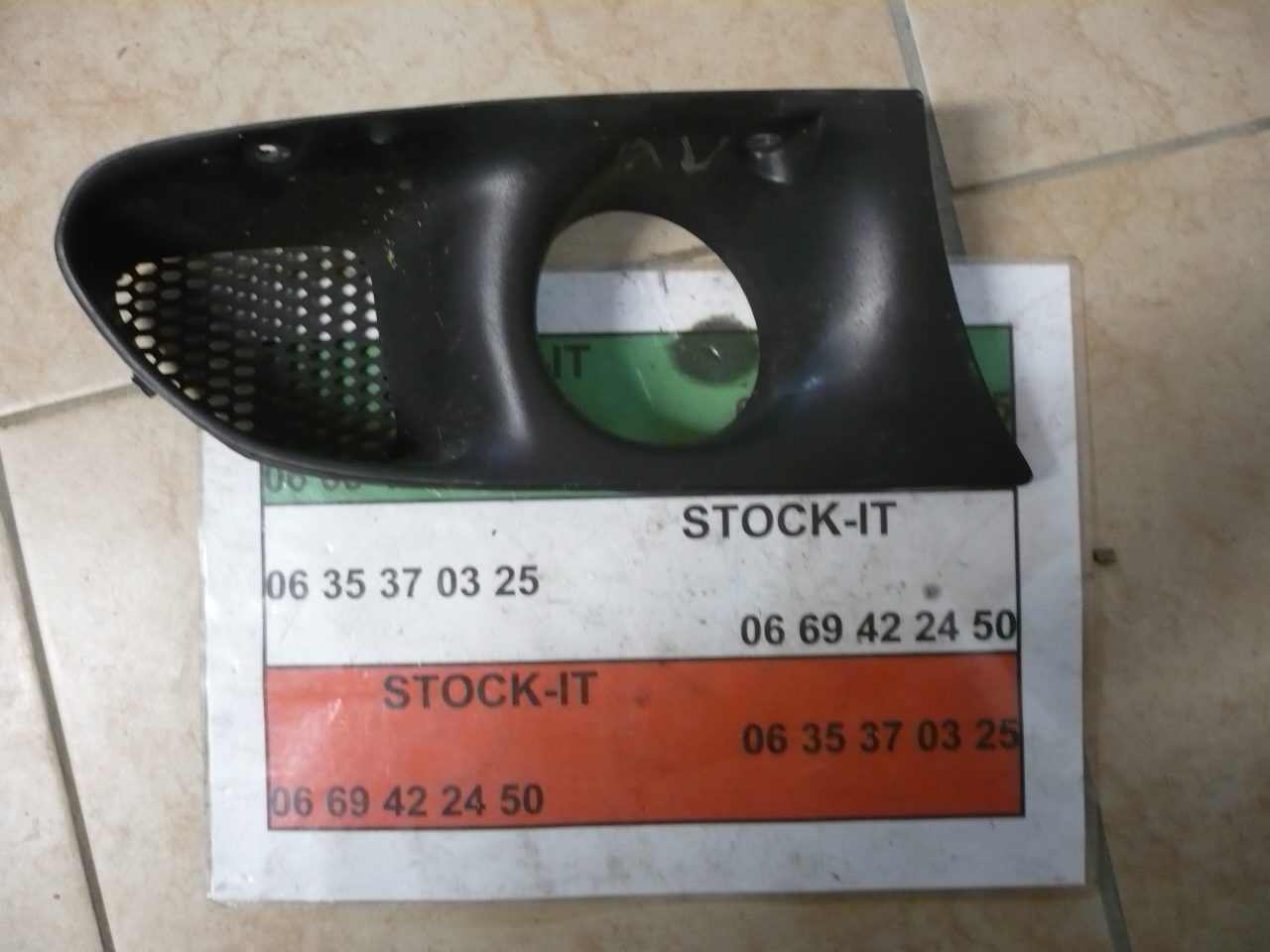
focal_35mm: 35
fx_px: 1284
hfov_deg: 52.6
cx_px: 635
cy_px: 476
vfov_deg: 40.7
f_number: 2.8
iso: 250
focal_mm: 5.8
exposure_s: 1/8
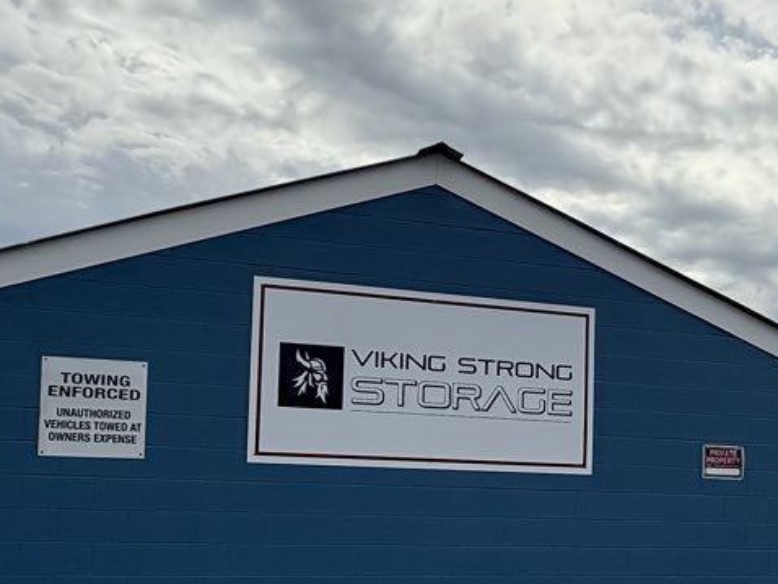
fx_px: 922
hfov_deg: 45.4
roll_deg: -0.2
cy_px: 457
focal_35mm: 41
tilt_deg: +2.4
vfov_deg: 34.2
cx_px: 475
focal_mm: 2.22
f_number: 2.2
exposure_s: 1/4425
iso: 64
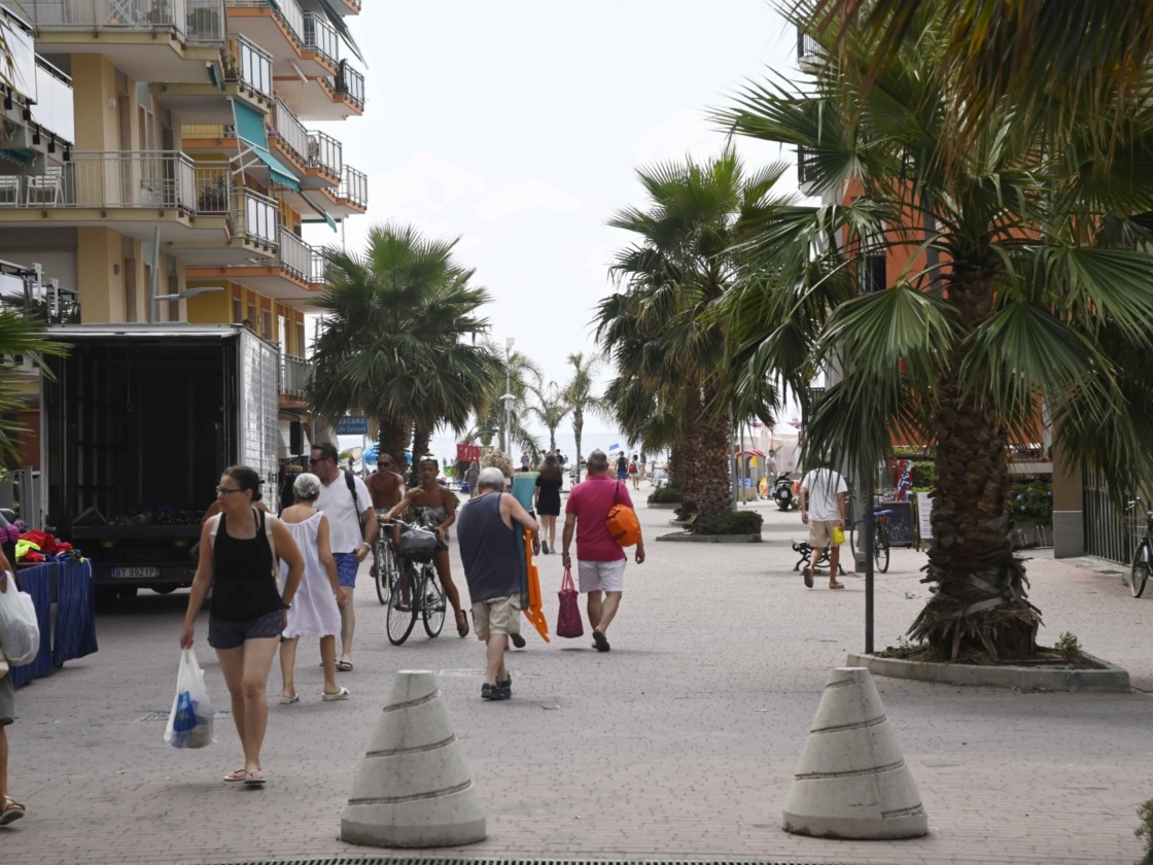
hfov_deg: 21.8
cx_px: 525
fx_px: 2998
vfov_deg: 16.4
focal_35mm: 90
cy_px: 432
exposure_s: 1/1250
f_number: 9
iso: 800
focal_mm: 82
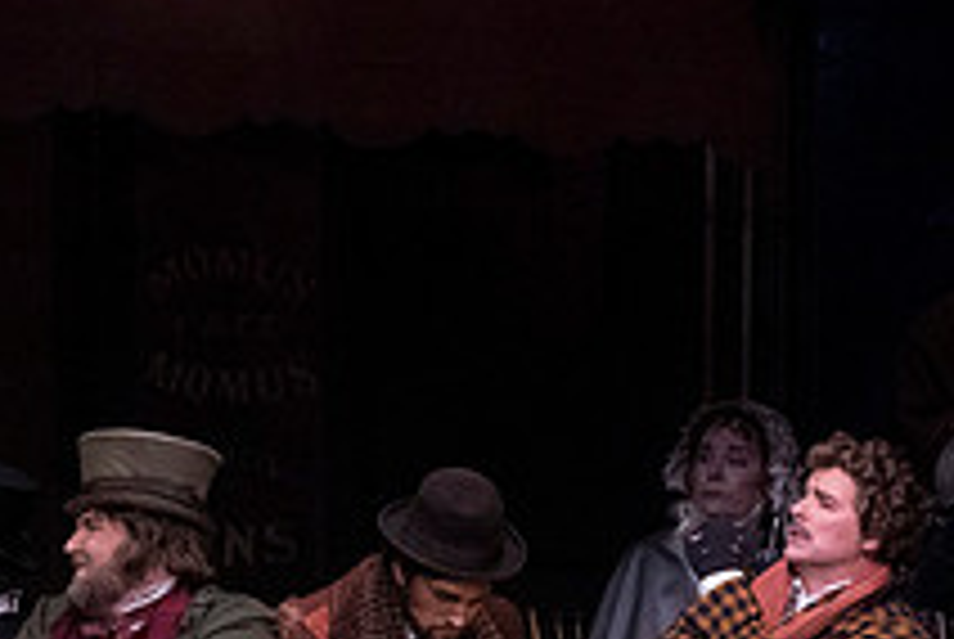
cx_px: 216
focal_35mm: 511
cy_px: 538
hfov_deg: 4.0
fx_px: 13560
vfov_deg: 2.7
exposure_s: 1/400
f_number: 14
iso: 16000
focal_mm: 187
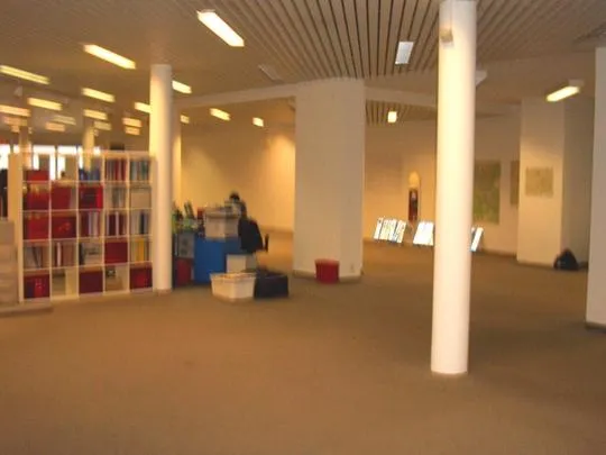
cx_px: 303
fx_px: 718
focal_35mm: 41
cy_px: 228
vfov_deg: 35.1
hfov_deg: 45.8
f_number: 2.8
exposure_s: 1/60
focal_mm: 6.8
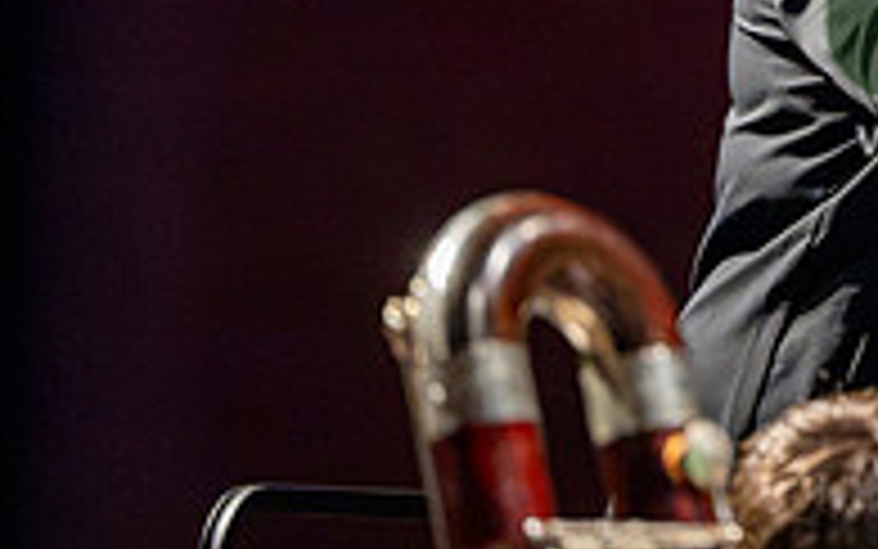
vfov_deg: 2.5
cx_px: 1166
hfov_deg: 4.1
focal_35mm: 516
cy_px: -20
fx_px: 12351
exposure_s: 1/640
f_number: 2.8
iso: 12800
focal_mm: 170
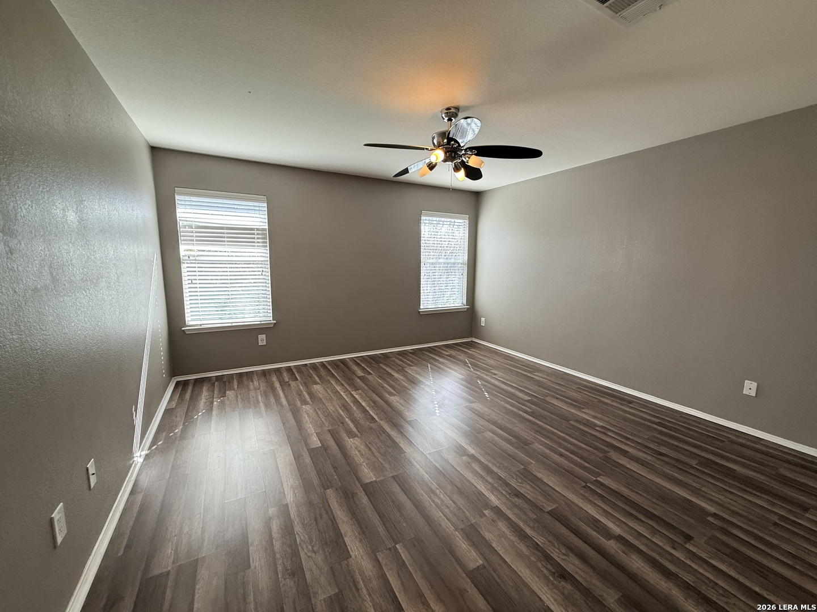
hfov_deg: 102.1
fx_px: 330
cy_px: 306
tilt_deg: -6.6
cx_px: 408
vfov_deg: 85.7
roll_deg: +0.8
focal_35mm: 14
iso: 125
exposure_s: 1/120
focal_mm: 2.22
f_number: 2.2
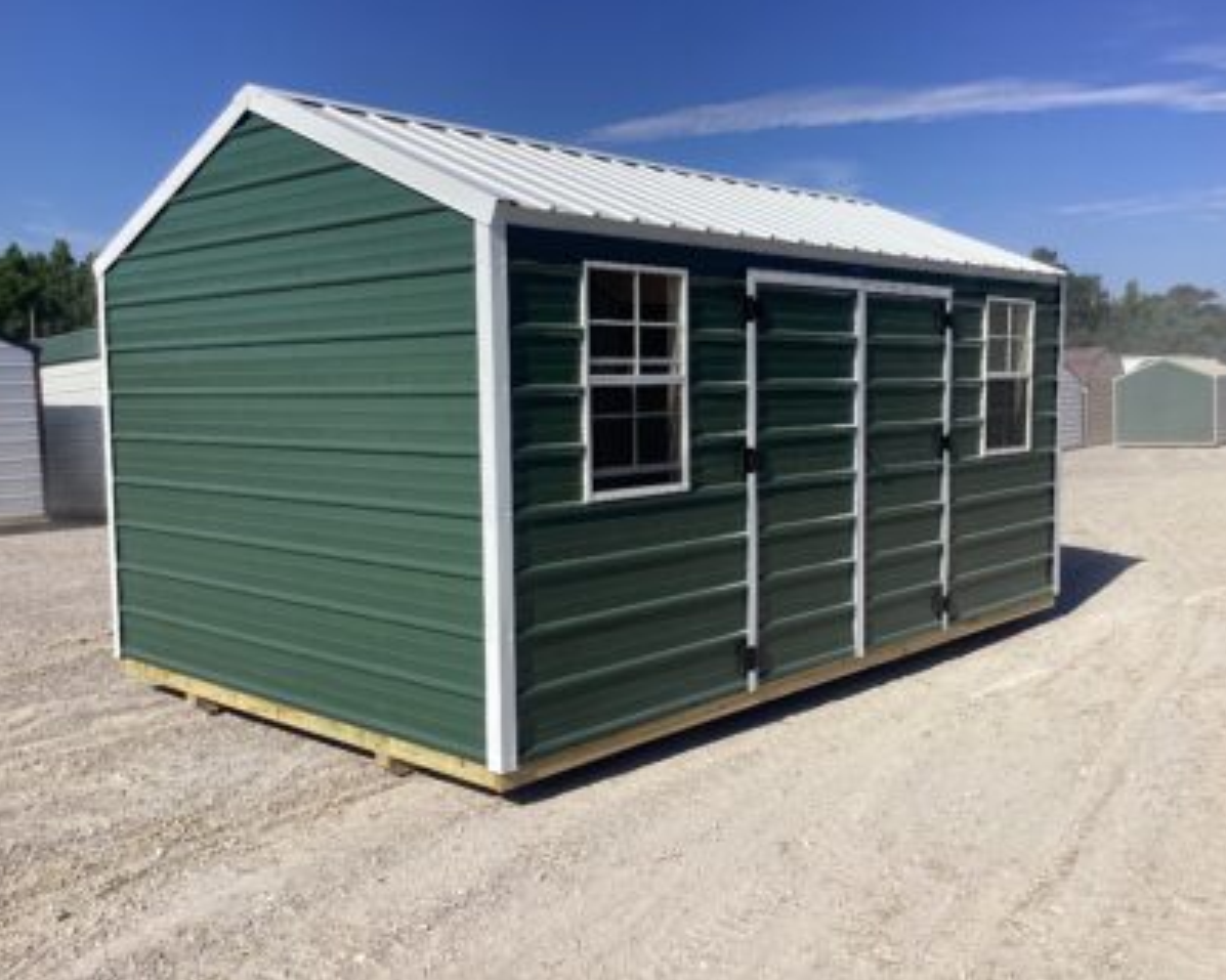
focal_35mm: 33
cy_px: 482
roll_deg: -0.6
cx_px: 616
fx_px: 1197
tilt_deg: -7.4
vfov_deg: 44.5
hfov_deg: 54.2
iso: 25
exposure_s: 1/2092
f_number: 2.4
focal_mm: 3.3
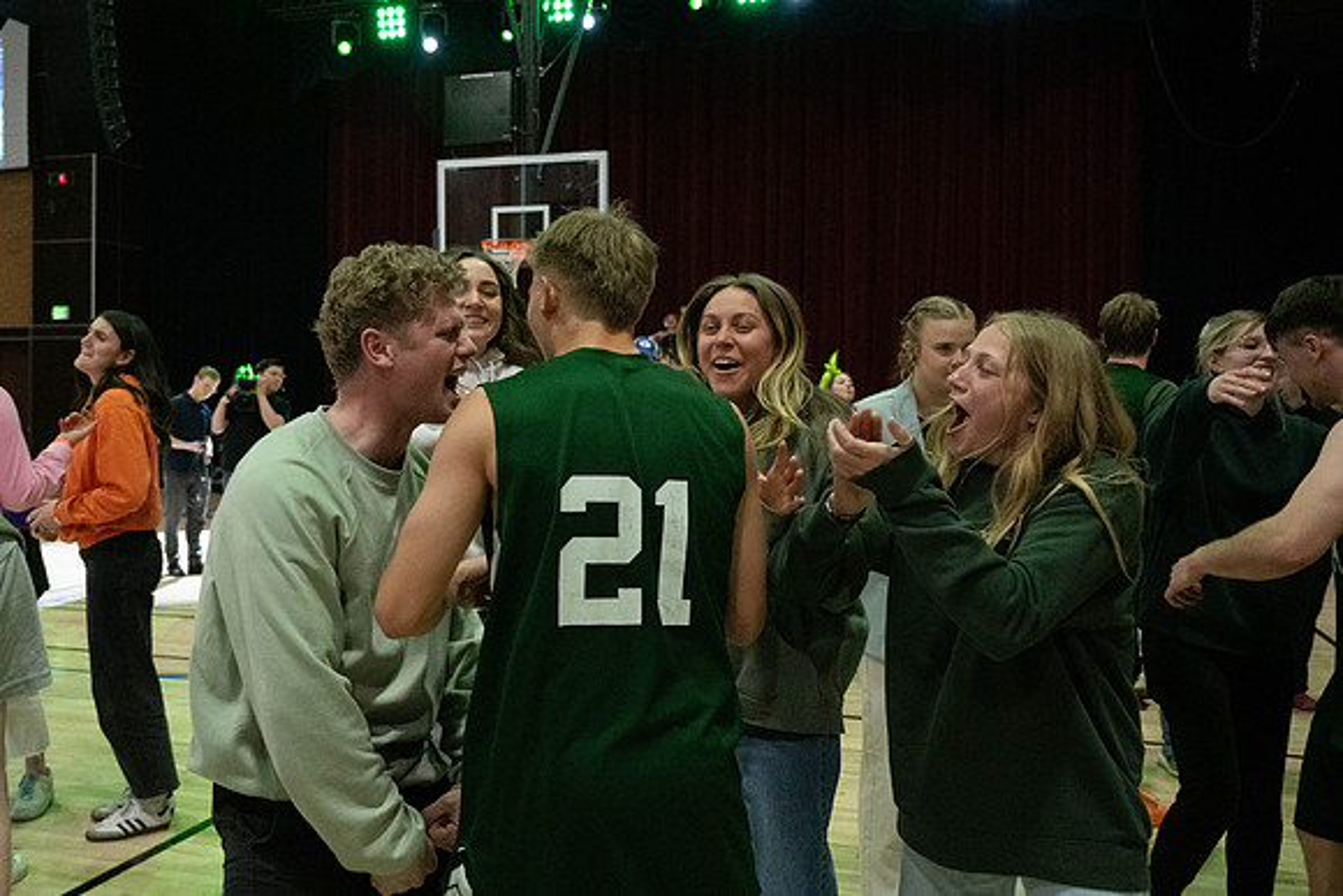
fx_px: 1258
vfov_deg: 39.2
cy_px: 399
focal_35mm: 34
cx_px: 596
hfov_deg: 56.1
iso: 8000
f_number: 4
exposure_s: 1/400
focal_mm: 26
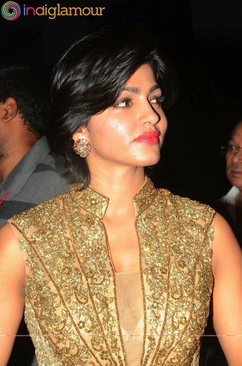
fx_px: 1003
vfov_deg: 20.7
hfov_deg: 13.8
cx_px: 121
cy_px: 183
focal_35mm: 99
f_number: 10
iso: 200
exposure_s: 1/160
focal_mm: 66
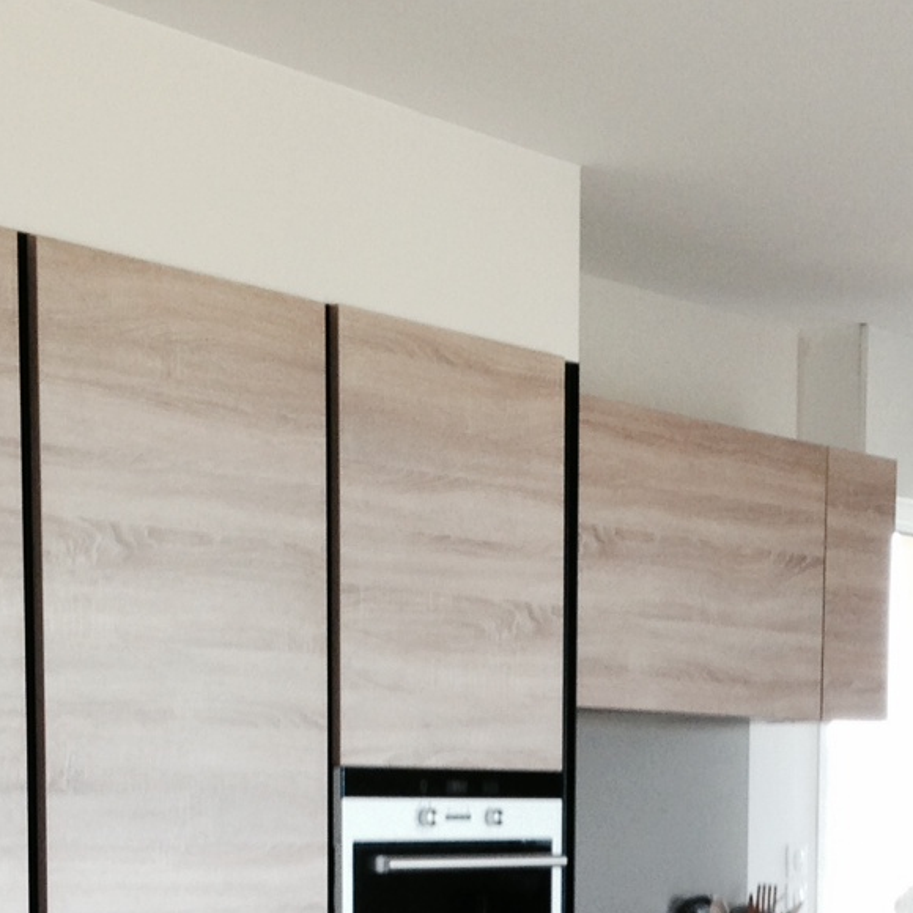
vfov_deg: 16.3
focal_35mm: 103
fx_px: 3074
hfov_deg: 16.8
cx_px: 724
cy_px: 1056
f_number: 2.4
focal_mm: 4.12
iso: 64
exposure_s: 1/40
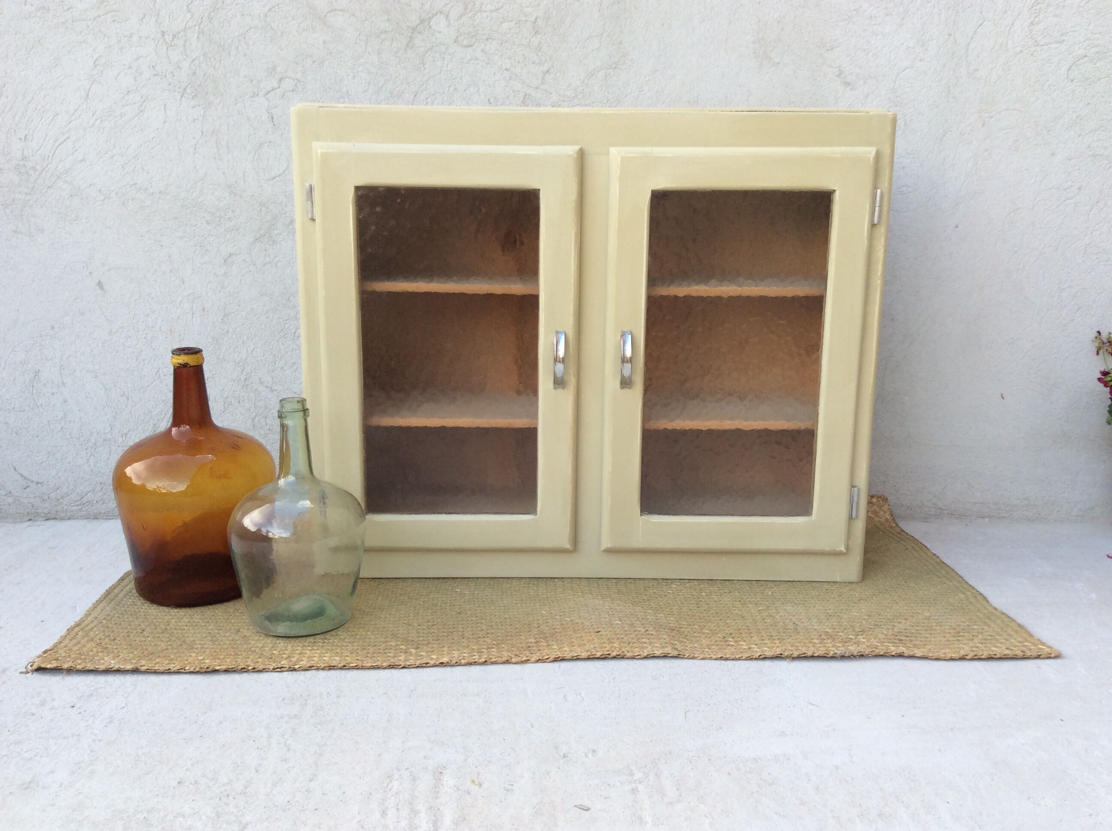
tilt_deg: -10.6
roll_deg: +0.6
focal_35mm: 32
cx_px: 556
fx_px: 1026
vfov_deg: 44.1
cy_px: 416
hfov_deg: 56.9
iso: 32
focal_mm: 3.3
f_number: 2.4
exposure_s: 1/134
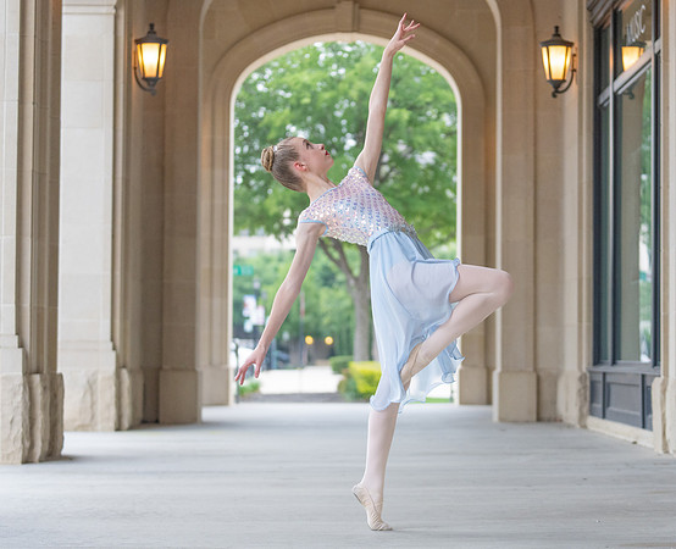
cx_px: 372
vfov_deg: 17.7
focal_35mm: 87
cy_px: 283
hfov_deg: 21.7
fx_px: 1760
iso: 1250
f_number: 2.8
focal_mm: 70
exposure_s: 1/500
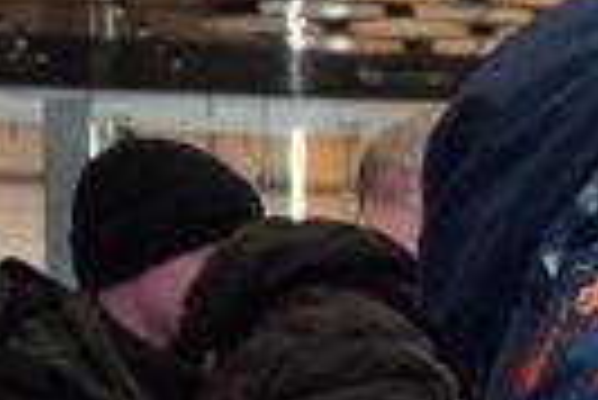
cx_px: 1643
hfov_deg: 9.3
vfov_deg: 7.3
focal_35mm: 186
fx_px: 3093
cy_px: 485
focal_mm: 22
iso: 3200
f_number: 4
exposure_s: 1/400
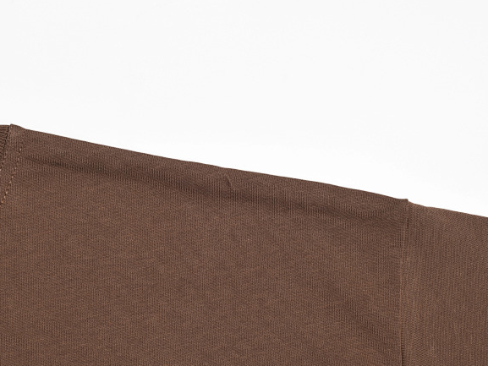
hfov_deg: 21.8
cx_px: 249
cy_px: 211
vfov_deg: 16.4
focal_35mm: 90
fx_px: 1269
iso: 100
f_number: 14
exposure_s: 1/125
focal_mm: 50
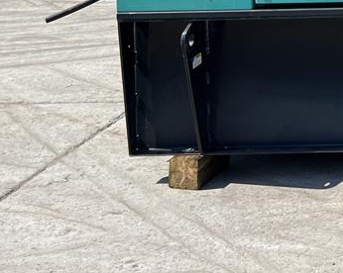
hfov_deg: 17.3
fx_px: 953
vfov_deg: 14.8
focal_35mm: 94
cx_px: 588
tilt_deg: +0.9
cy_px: -177
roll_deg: +0.3
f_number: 1.5
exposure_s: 1/2353
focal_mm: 5.7
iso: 50
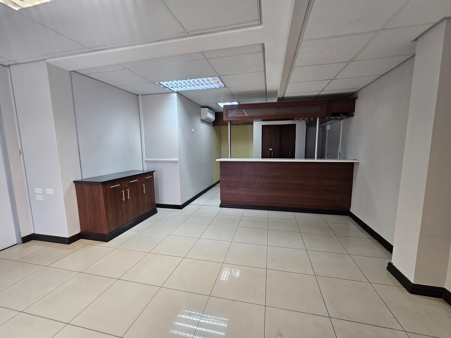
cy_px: 169
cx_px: 226
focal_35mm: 13
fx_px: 169
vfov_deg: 89.9
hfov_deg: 106.2
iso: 100
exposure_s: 1/50
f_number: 2.2
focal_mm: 2.2
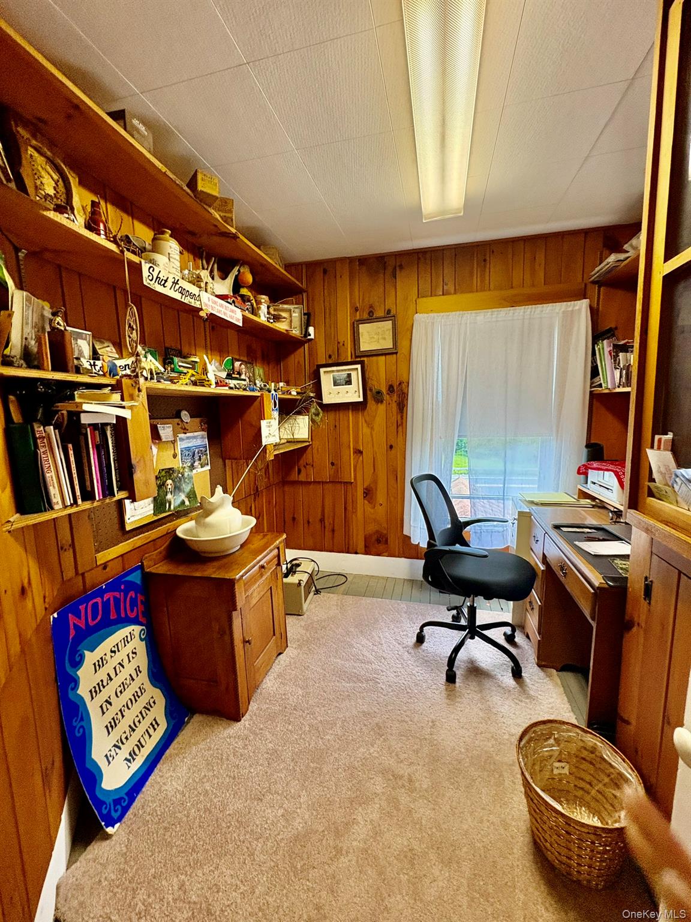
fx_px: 373
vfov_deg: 102.1
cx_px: 346
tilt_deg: -8.2
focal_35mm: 14
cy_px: 461
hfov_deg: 85.7
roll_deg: +0.0
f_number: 2.2
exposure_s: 1/60
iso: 320
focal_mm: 2.22
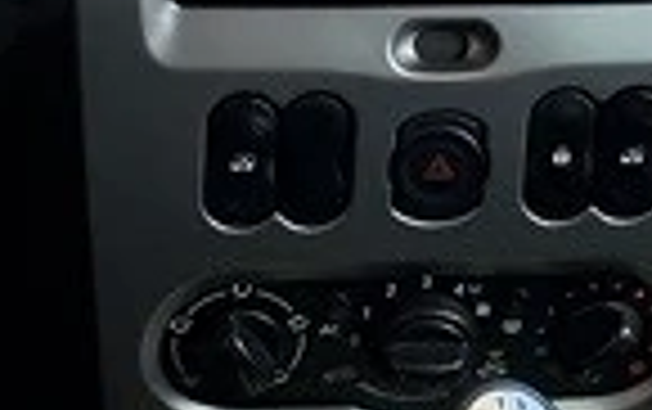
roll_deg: -3.8
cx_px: 477
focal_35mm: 175
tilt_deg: -21.5
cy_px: -113
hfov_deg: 11.9
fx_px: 3113
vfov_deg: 7.4
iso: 80
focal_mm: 6.76
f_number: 1.78
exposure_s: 1/256
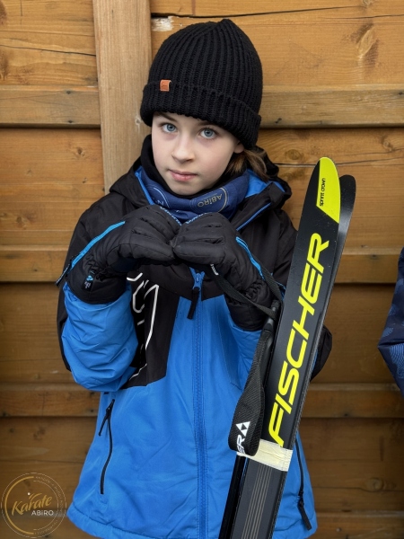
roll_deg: +1.0
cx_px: 202
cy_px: 270
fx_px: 747
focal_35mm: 48
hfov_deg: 30.3
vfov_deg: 39.7
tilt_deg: -18.9
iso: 100
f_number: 1.78
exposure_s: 1/96
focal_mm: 6.86
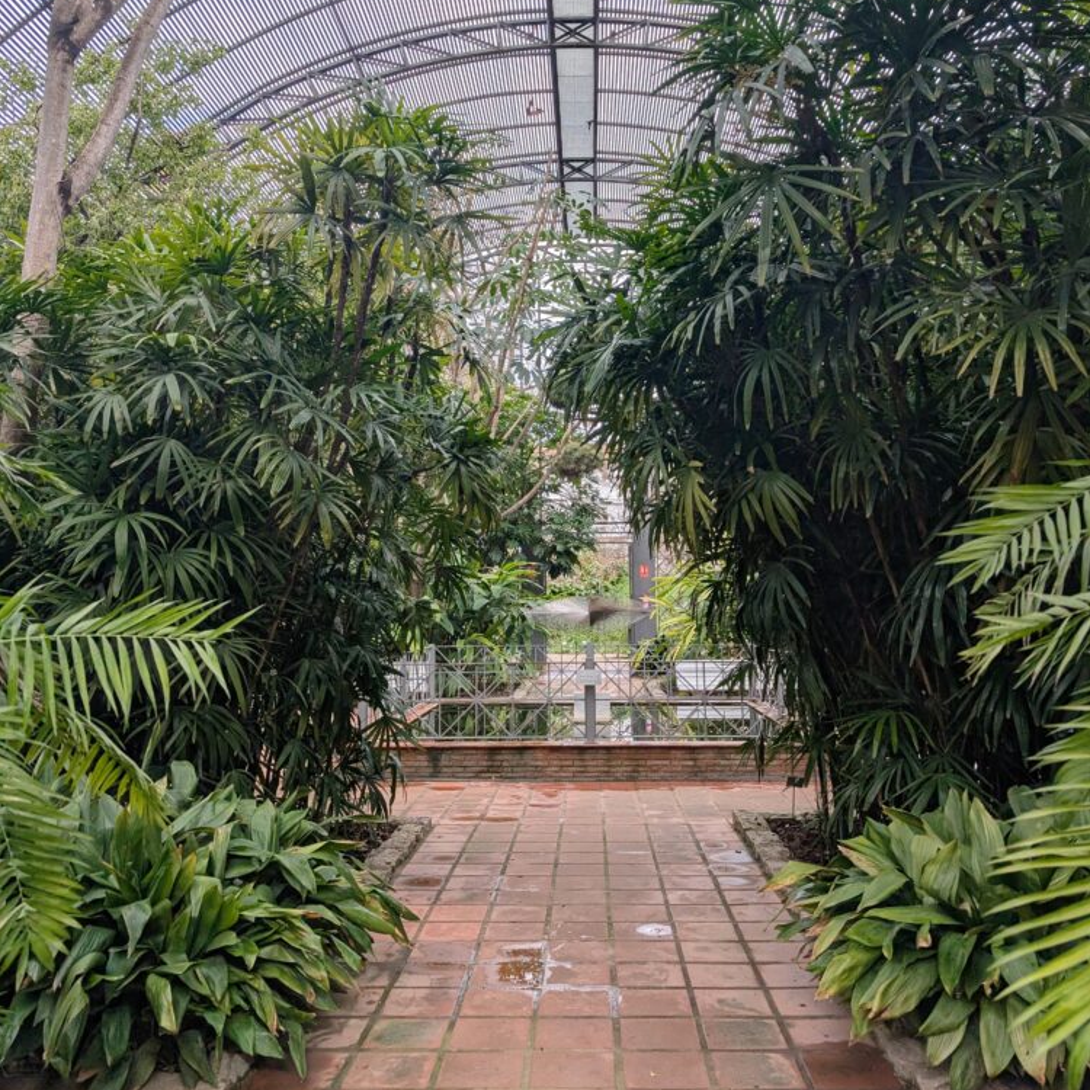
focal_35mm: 29
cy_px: 443
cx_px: 559
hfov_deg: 55.6
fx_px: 1033
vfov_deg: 55.3
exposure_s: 1/287
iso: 22
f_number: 1.68
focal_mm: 6.9
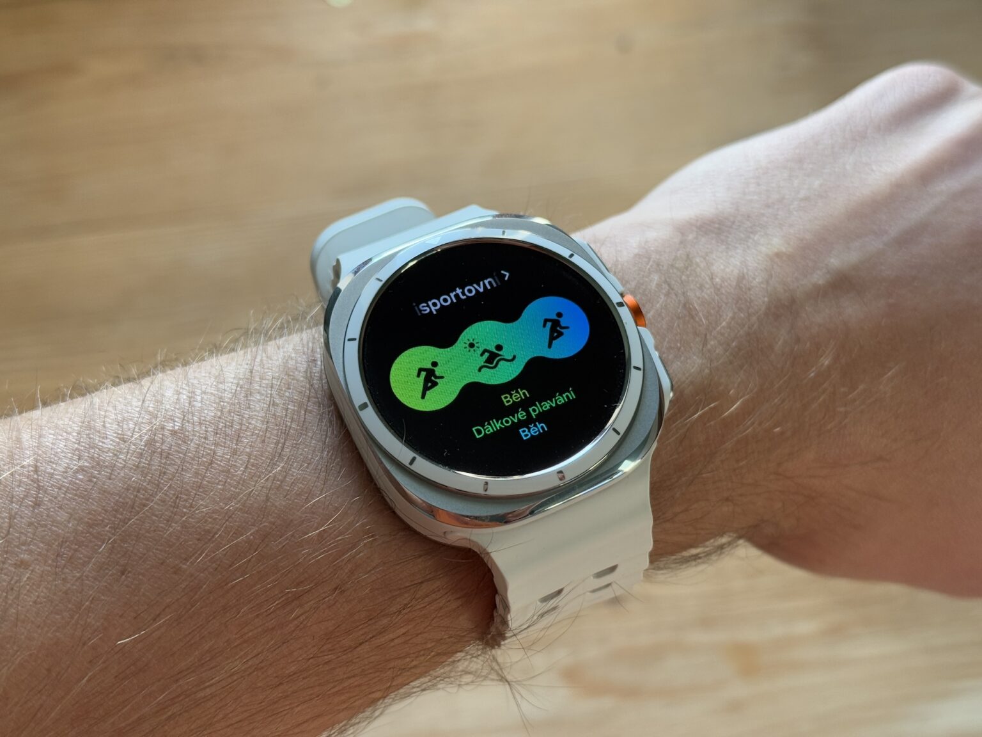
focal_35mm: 48
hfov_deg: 39.7
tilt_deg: -55.9
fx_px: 1362
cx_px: 491
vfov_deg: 30.3
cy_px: 368
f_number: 1.78
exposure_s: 1/64
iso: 100
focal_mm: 6.76
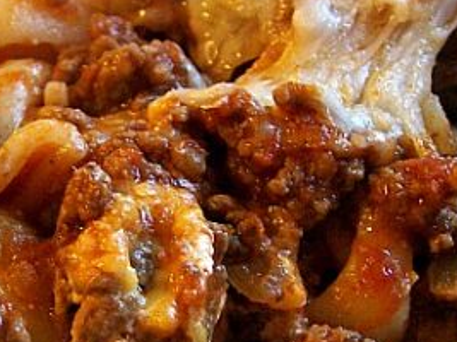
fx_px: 831
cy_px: 209
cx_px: 337
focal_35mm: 63
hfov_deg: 30.3
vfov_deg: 23.2
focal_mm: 5.8
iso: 160
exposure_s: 1/8
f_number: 2.8
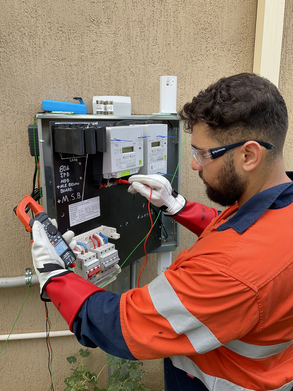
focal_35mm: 29
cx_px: 146
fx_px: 327
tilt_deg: -9.5
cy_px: 196
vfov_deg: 61.7
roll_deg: -1.5
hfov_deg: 48.2
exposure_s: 1/108
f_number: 1.8
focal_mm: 3
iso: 16
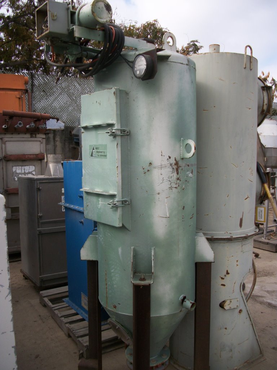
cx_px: 138
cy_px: 185
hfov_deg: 44.2
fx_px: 341
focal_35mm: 32
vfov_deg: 56.8
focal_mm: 5.7
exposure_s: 1/800
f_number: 2.9
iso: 80
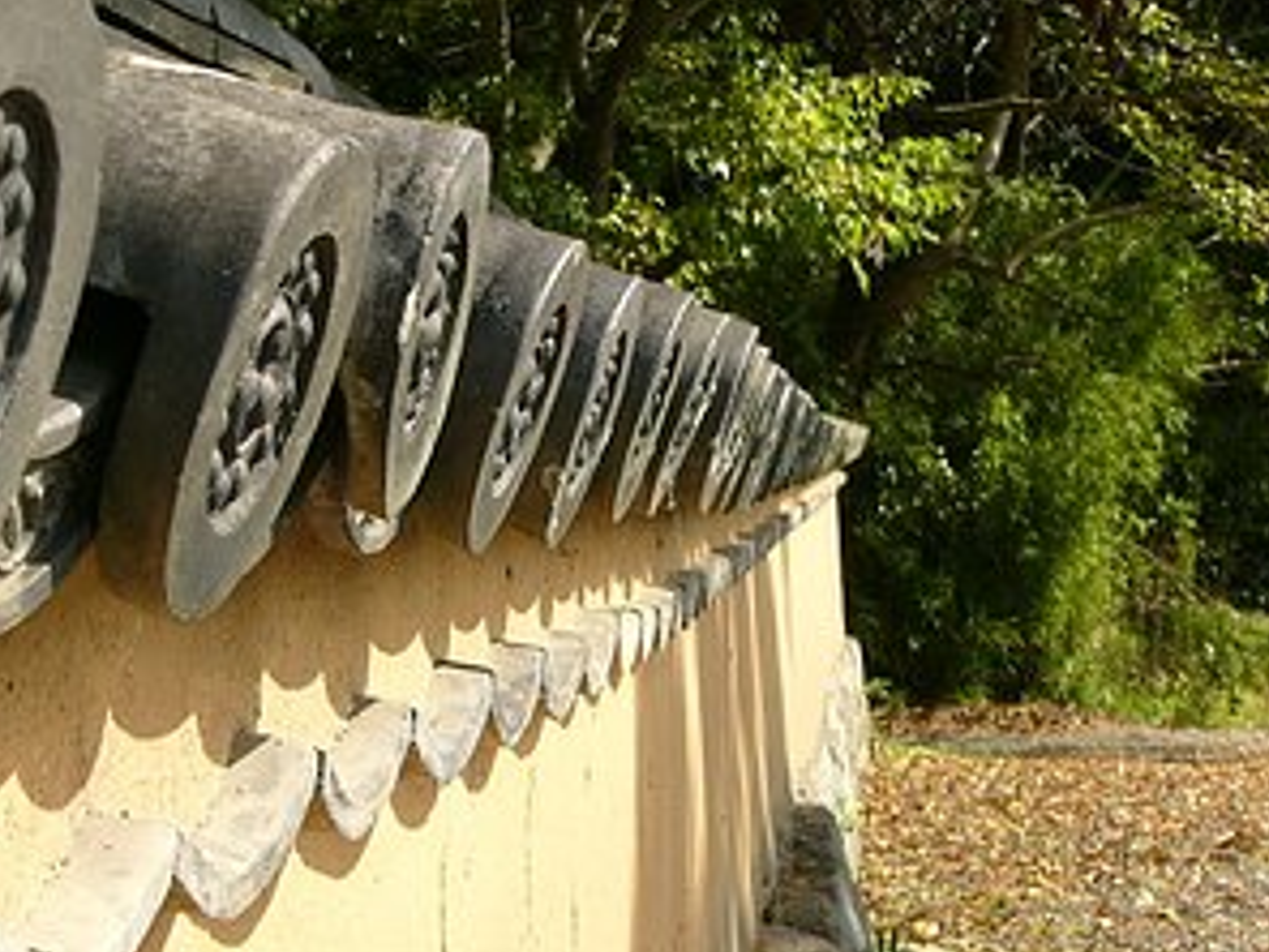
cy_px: 437
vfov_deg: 15.6
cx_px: 407
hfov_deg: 20.6
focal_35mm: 95
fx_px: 3483
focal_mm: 9.1
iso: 50
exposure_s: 1/250
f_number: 4
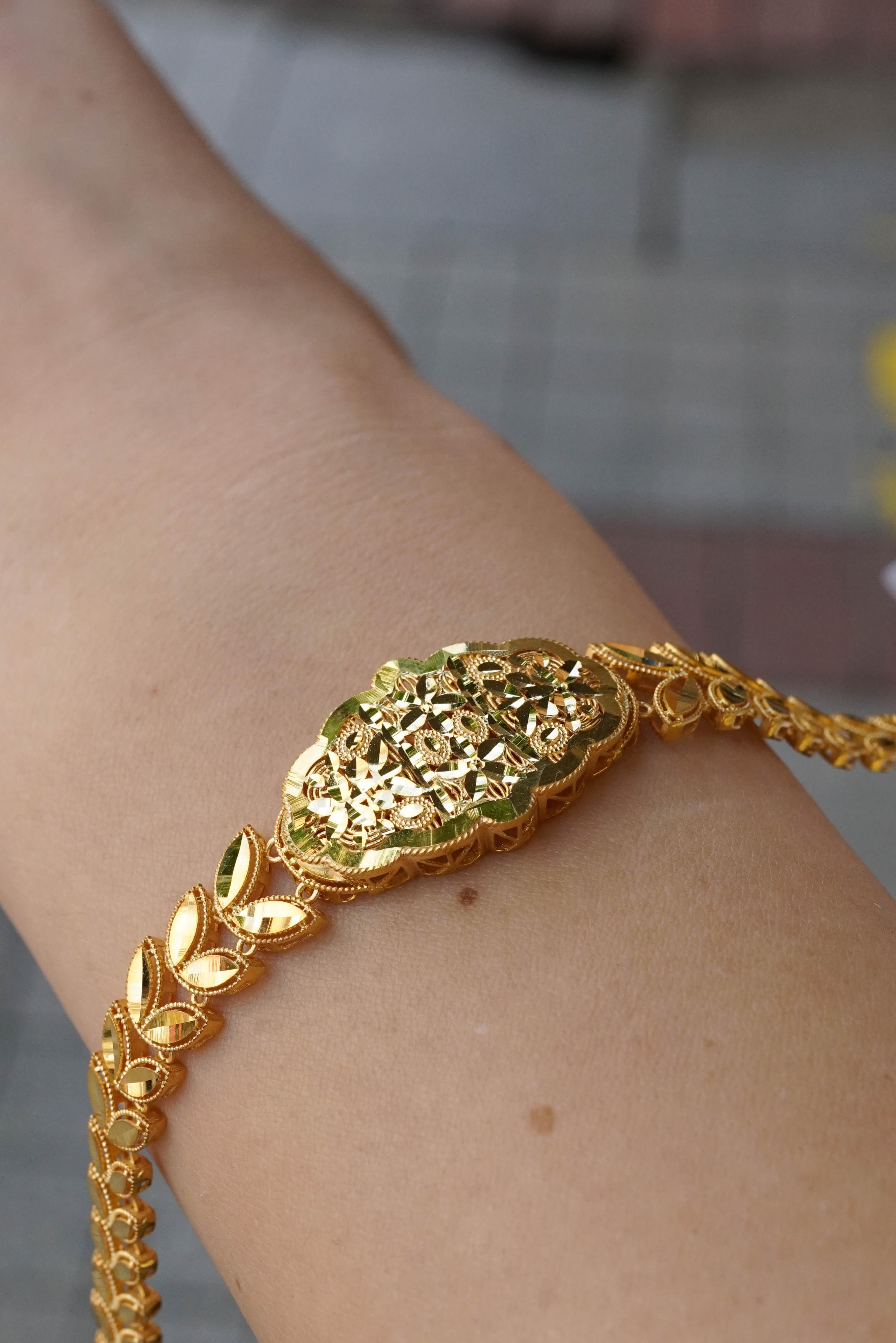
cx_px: 442
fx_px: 1642
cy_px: 838
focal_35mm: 44
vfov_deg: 44.1
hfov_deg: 30.5
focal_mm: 35
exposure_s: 1/320
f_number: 6.3
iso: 640
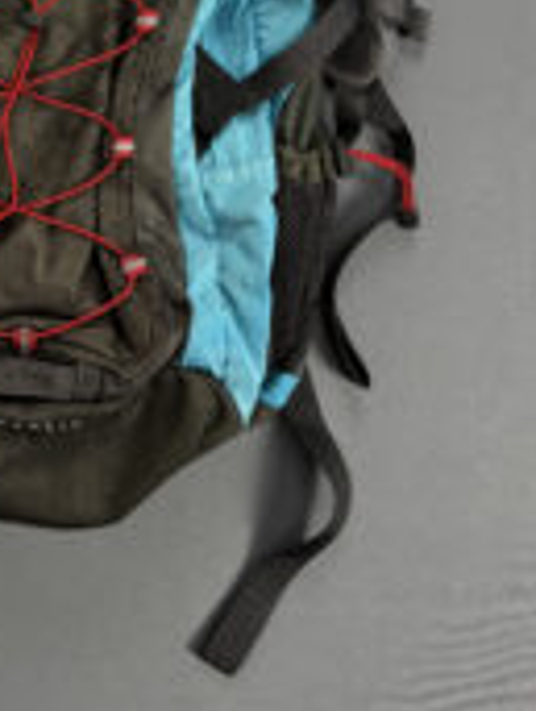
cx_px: 29
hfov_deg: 25.2
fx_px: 1152
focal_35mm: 56
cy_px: 50
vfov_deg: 32.3
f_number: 1.78
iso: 200
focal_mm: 6.76
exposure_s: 1/60
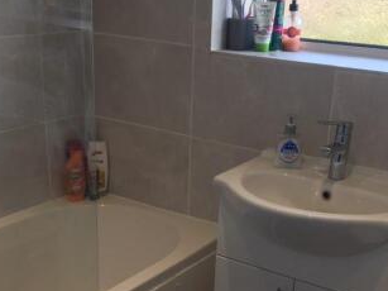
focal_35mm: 55
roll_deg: -2.1
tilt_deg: -22.7
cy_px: 230
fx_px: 616
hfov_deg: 34.9
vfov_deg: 26.1
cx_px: 210
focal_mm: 4.15
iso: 40
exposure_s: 1/100
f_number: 2.2
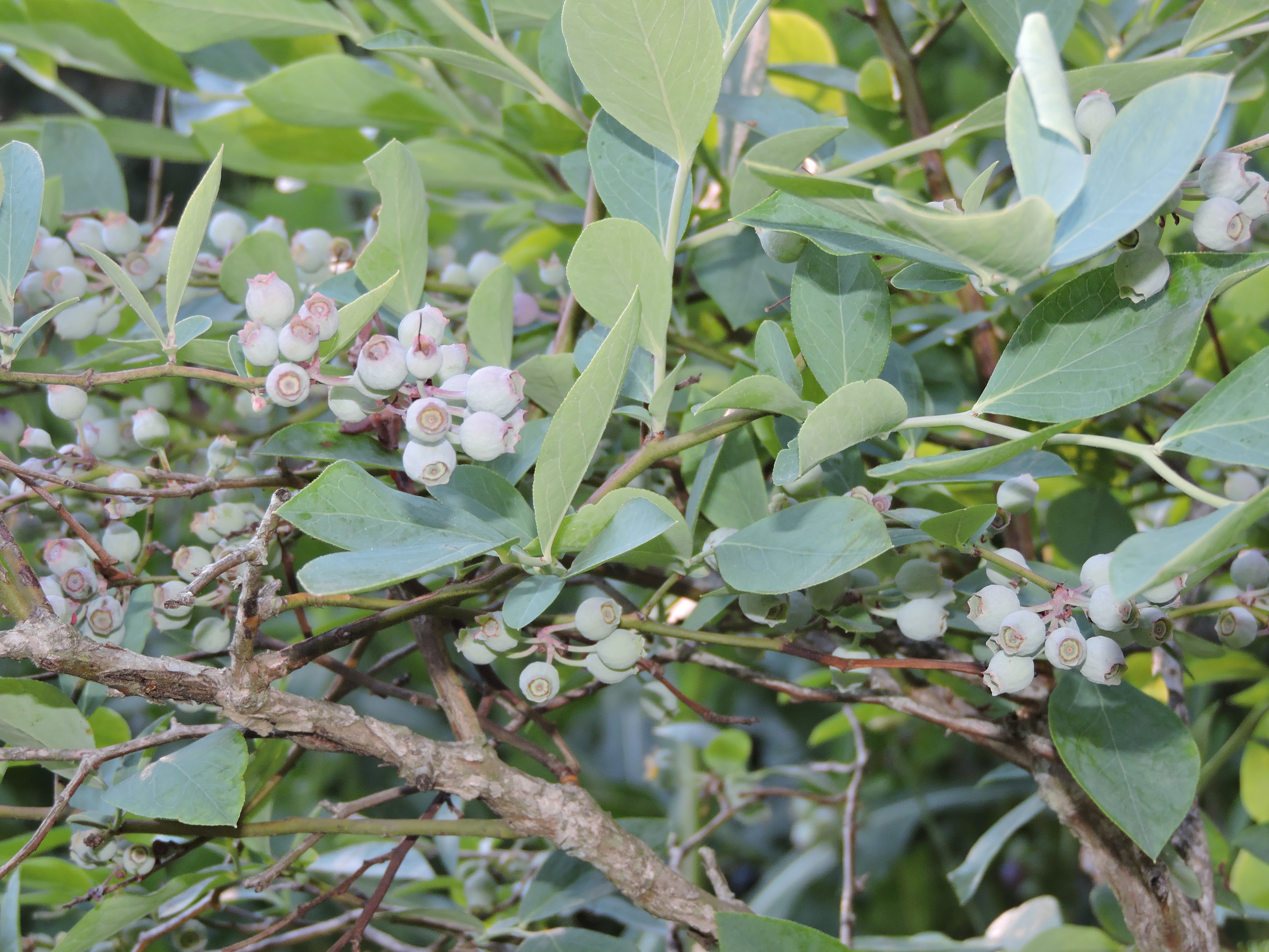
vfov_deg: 14.1
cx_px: 634
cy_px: 476
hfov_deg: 18.7
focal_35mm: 105
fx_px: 3849
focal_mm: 18.7
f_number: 4.2
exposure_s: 1/60
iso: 200
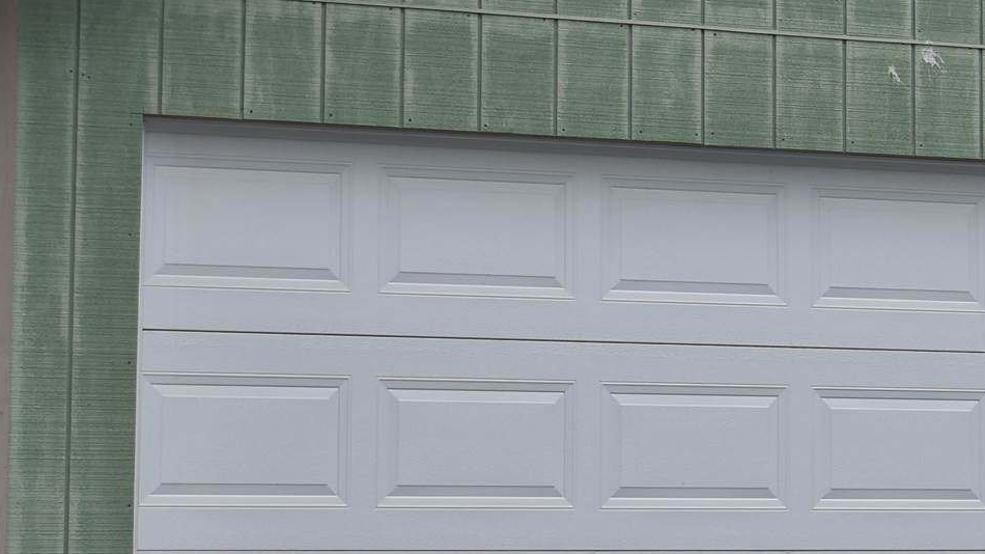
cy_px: 198
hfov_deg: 17.5
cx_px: 734
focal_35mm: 122
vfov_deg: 9.9
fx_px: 3186
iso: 100
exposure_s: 1/250
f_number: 5
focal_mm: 24
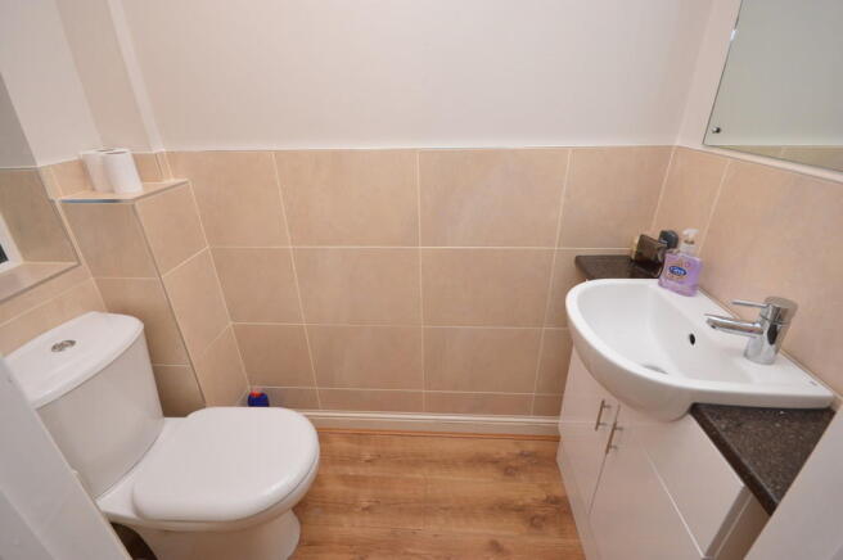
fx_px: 351
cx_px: 422
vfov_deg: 77.2
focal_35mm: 15
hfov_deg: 100.4
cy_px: 280
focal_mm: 10
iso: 800
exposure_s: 1/30
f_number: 7.1
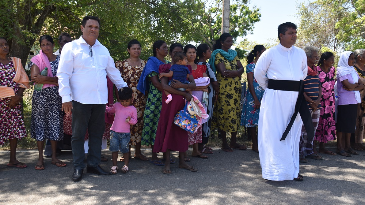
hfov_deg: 52.8
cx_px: 183
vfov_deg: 31.1
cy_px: 84
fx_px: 368
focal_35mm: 38
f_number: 7.1
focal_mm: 24
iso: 100
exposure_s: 1/200
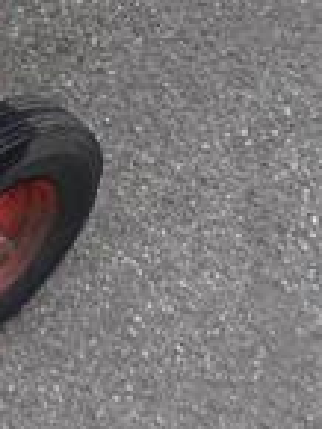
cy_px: -166
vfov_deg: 14.2
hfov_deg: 10.8
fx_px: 1635
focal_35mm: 132
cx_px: -171
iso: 100
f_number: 4.5
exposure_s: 1/200
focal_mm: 15
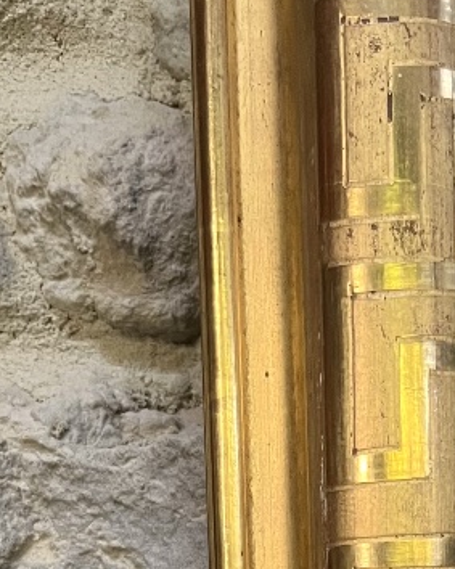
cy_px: 944
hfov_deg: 17.6
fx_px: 1448
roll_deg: +0.7
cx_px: 402
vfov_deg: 18.6
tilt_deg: -5.5
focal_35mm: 86
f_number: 1.6
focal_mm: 5.1
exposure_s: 1/60
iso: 200
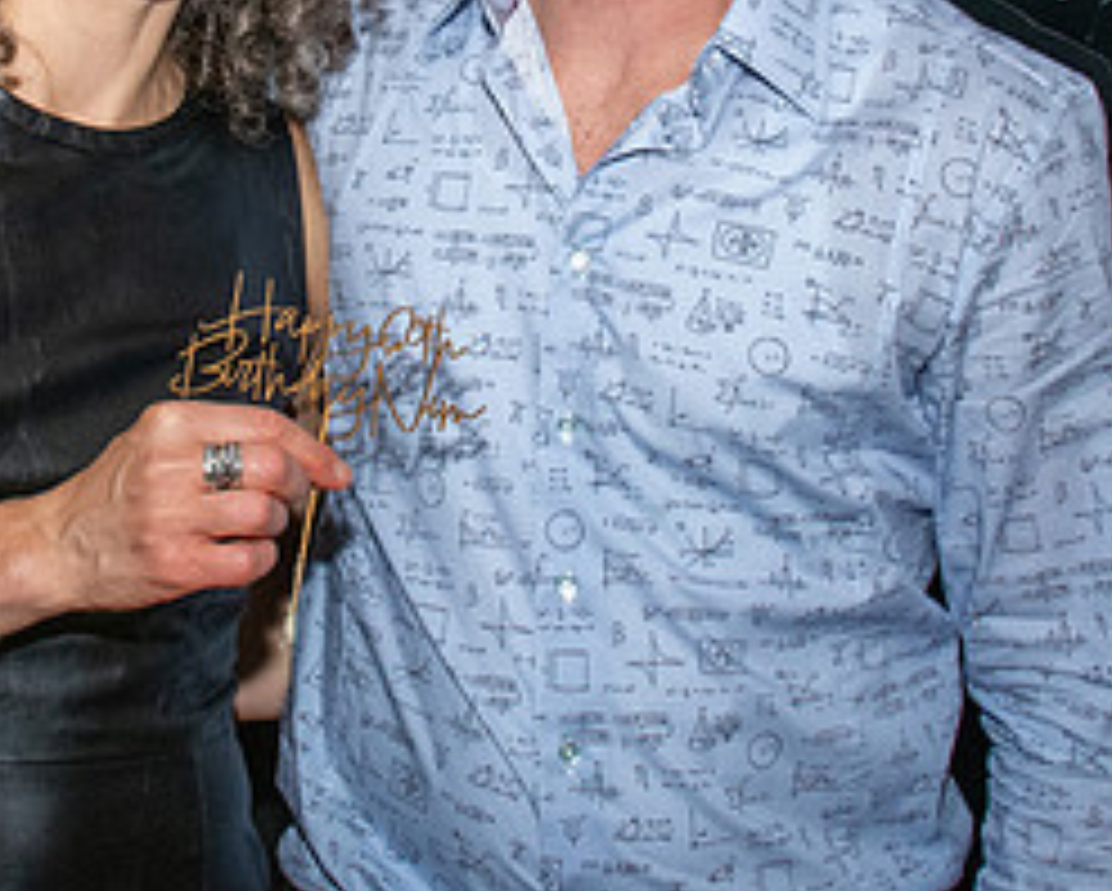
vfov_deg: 17.6
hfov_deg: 22.1
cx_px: 356
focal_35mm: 86
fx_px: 2833
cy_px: 79
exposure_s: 1/160
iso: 5000
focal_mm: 26
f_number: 14
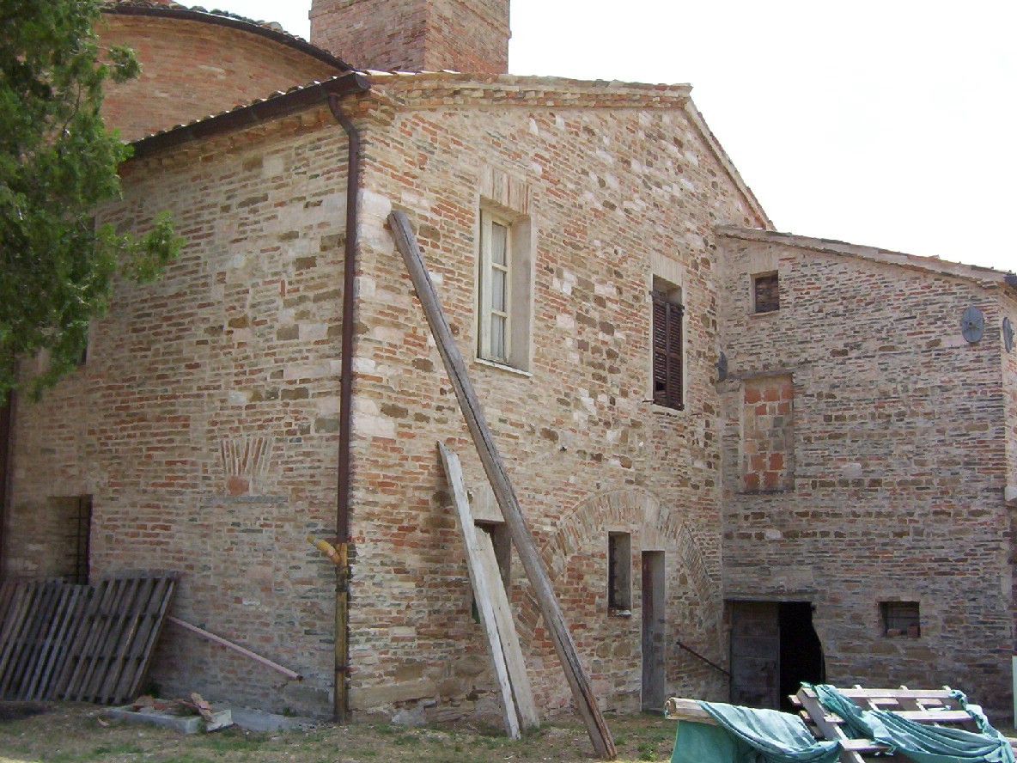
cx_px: 508
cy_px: 382
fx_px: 1058
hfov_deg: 51.4
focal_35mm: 36
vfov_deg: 39.7
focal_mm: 5.54
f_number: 5.24
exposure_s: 1/466
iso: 100
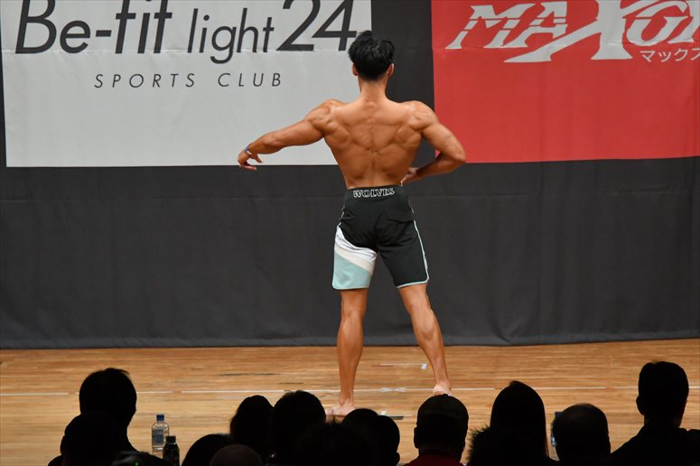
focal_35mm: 255
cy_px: 233
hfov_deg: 8.1
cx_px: 350
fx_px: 4956
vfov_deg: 5.4
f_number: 5.6
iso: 6400
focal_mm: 170
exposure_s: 1/400
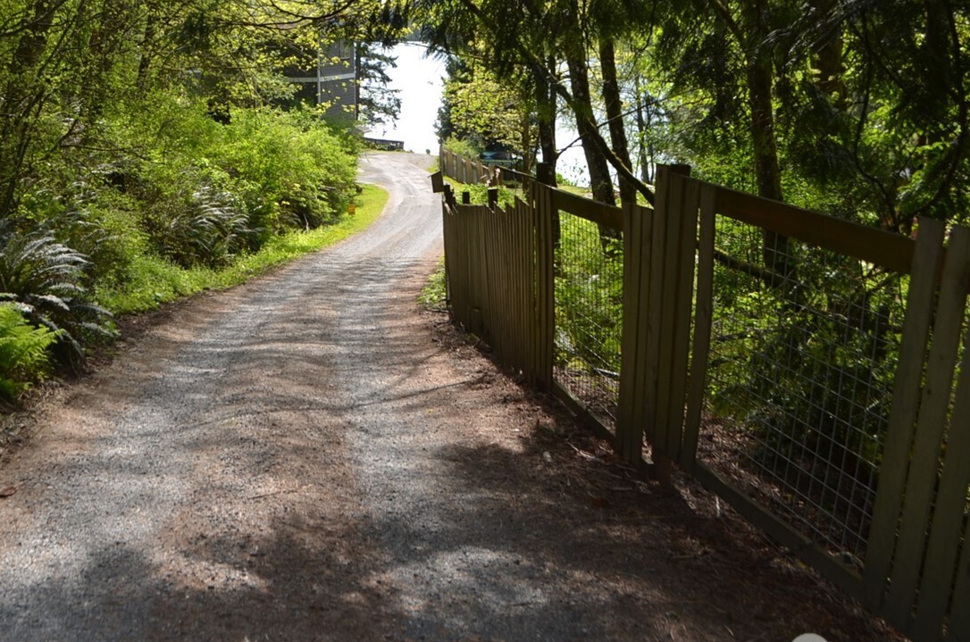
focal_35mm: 47
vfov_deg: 28.2
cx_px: 245
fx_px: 1264
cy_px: 187
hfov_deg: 40.8
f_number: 5.6
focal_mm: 20
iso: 100
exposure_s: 1/200
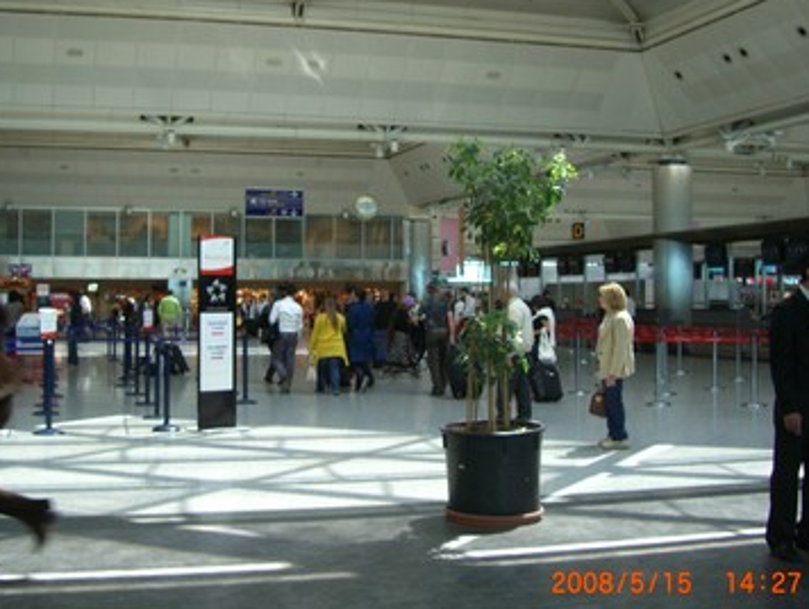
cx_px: 352
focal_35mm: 48
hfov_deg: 39.5
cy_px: 277
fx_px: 1123
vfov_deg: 30.3
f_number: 2.8
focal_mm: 7.9
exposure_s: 1/80
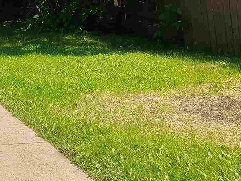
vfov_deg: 12.9
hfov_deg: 15.2
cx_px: -208
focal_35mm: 110
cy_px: -75
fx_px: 766
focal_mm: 5.4
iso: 40
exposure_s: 1/1176
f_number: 1.8
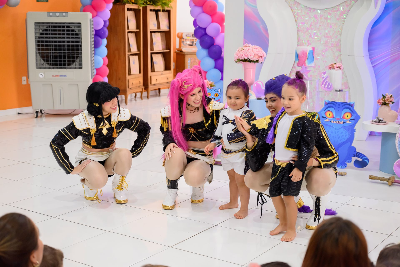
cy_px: 134
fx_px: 589
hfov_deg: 37.5
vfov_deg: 25.5
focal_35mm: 53
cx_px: 200
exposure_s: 1/160
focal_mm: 53
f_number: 4
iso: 1600
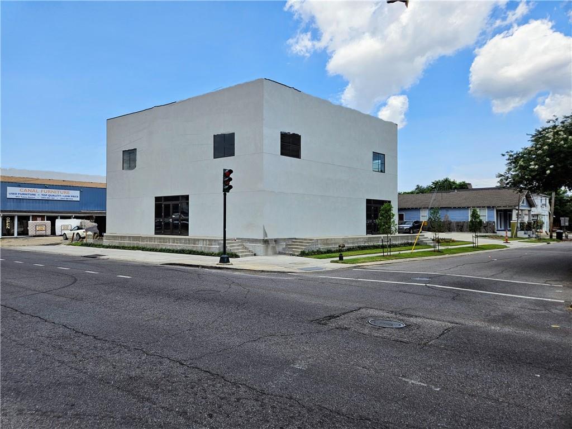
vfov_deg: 58.9
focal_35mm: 23
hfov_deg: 73.9
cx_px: 286
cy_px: 214
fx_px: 380
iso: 25
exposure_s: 1/2157
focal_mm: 5.4
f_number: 1.8
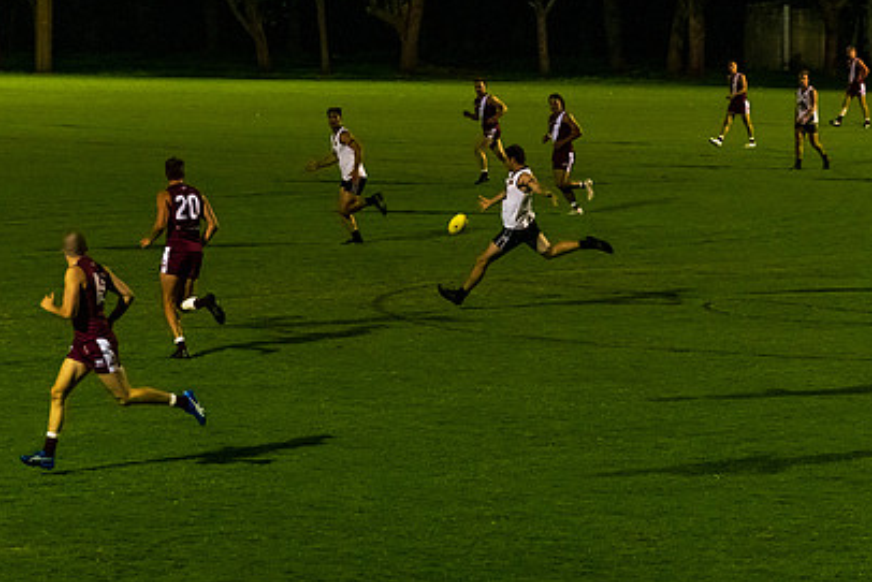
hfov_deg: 12.4
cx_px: 445
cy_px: 233
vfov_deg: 8.3
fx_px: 4022
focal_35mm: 166
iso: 2000
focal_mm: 112
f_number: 5
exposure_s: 1/200
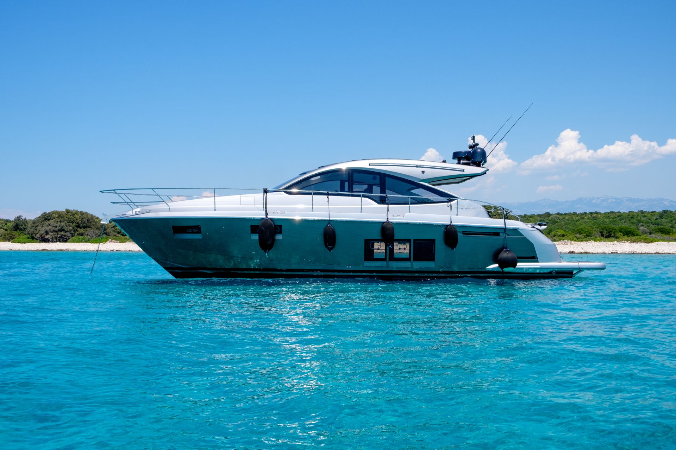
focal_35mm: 40
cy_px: 225
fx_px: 751
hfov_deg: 48.5
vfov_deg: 33.4
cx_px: 338
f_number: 6.4
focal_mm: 26.5
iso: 400
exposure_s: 1/1400
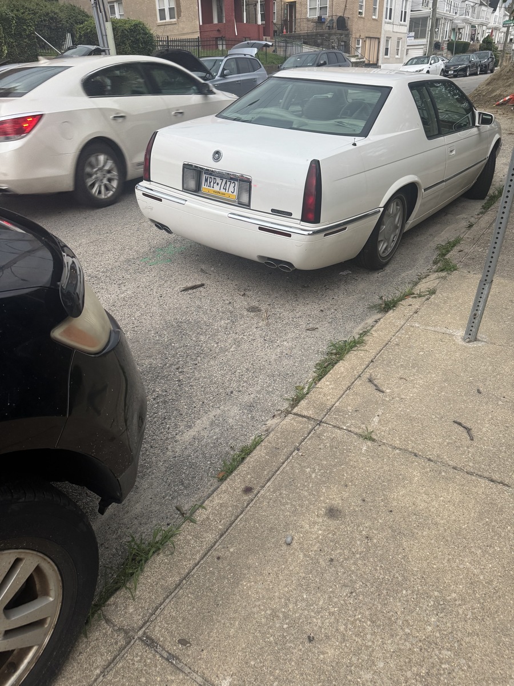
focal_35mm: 24
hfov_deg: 56.8
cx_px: 257
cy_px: 343
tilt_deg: -29.6
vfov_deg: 71.6
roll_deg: +1.9
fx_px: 475
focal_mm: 6.76
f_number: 1.78
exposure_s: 1/103
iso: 200
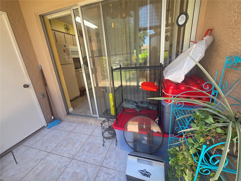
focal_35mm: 13
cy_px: 90
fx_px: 91
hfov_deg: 106.2
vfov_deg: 89.9
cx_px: 120
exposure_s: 1/120
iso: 125
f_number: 2.2
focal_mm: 2.2
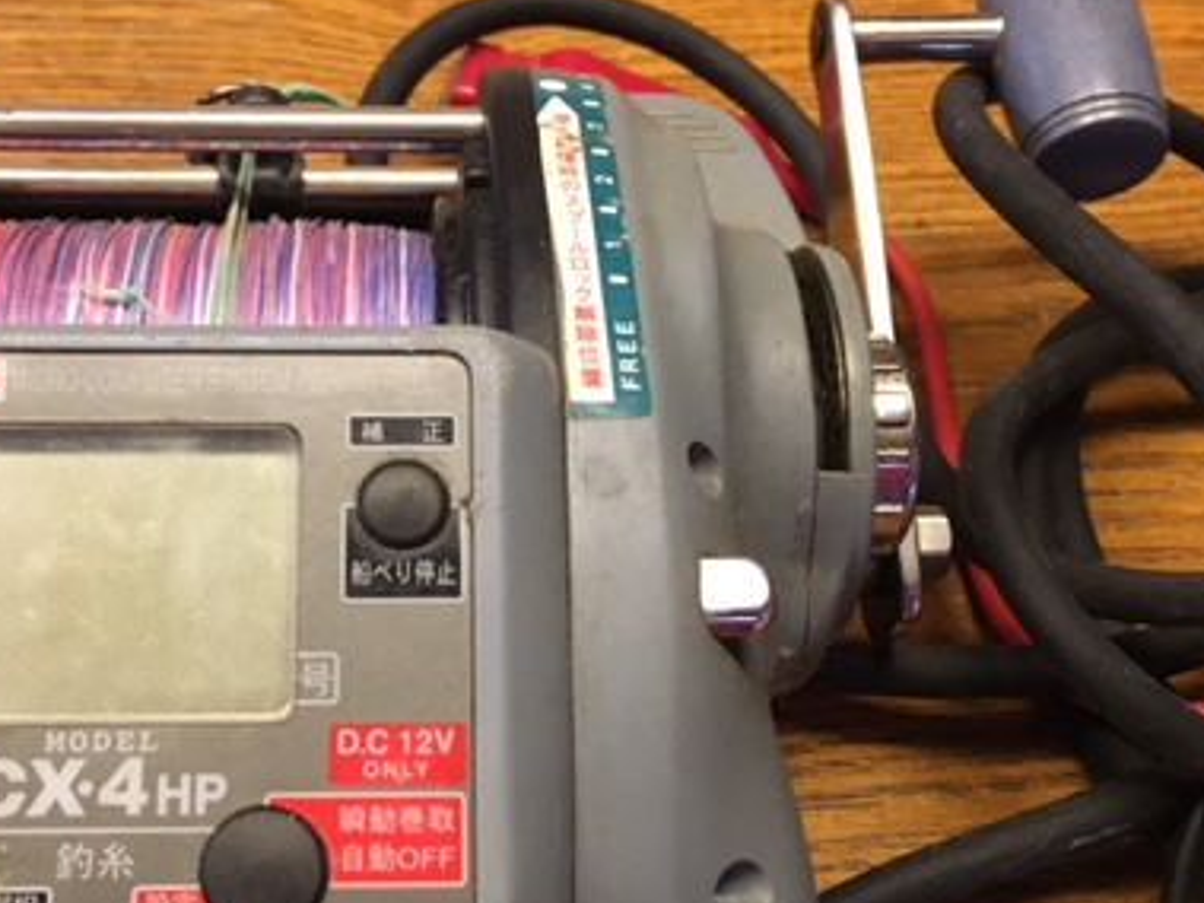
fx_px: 1704
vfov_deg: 29.7
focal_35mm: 49
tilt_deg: -50.7
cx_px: 464
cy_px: 467
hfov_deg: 38.7
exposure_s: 1/15
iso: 200
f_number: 2.2
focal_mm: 4.15
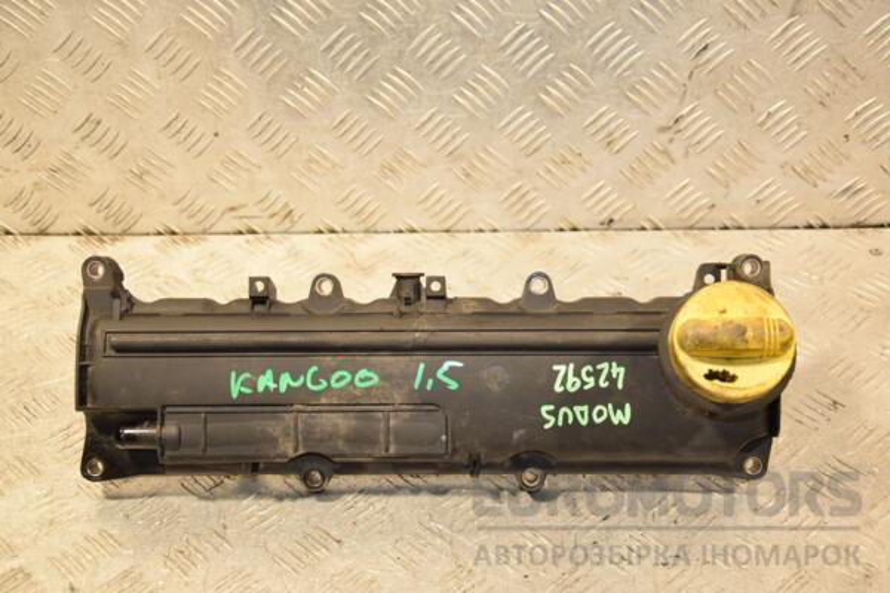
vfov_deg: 23.8
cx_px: 445
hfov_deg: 35.1
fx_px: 1409
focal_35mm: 57
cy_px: 296
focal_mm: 38
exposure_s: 1/125
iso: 800
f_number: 5
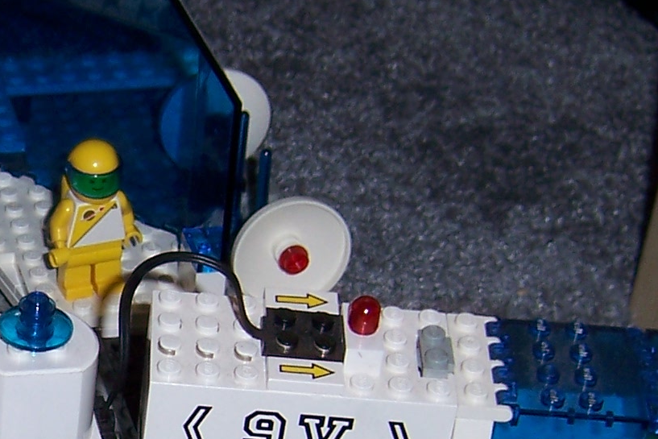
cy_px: 377
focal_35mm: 118
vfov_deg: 11.6
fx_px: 2157
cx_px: -82
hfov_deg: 16.8
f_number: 2.8
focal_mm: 6.2
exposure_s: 1/60
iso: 80
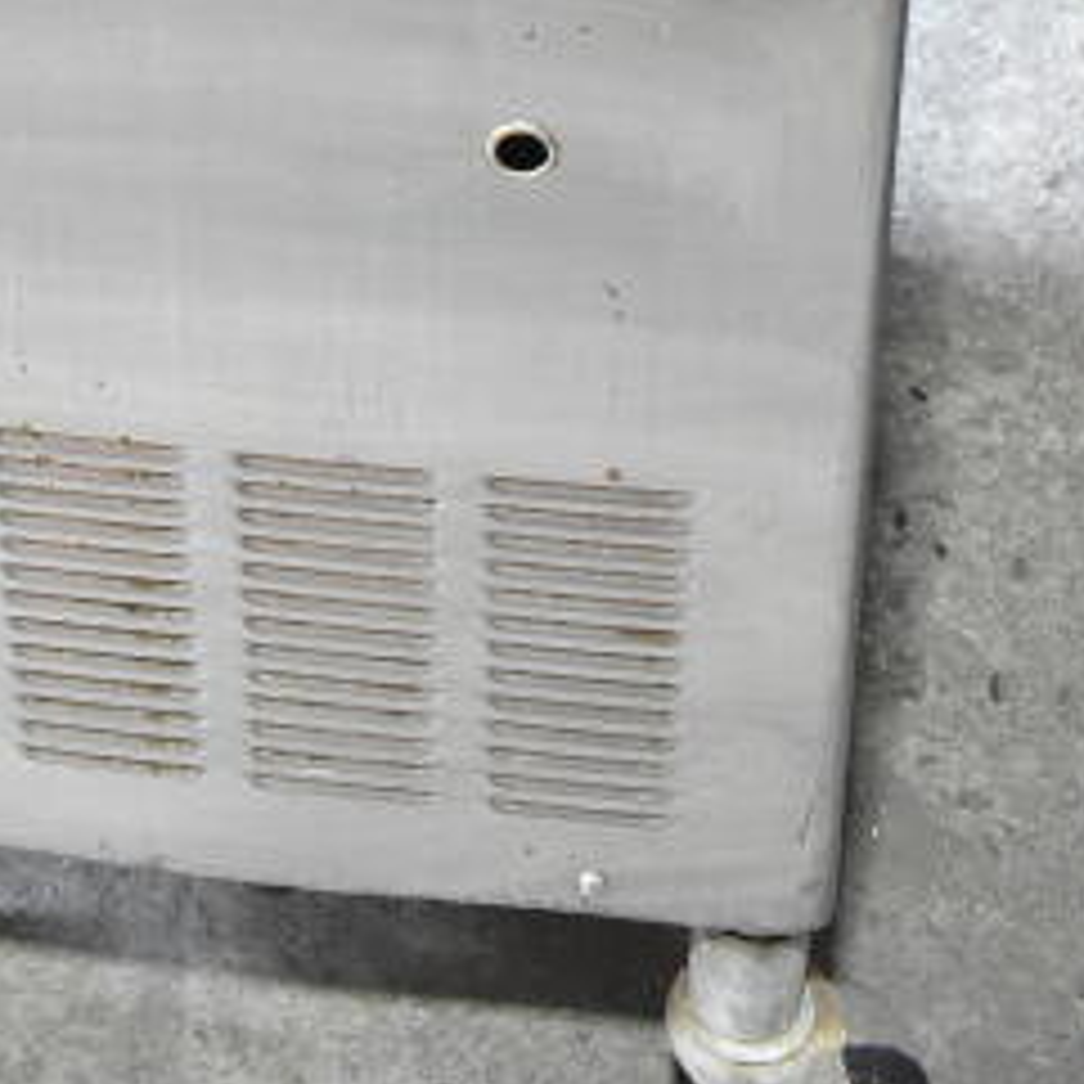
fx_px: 3082
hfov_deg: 19.6
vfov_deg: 17.0
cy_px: -765
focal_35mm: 87
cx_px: 139
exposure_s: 1/100
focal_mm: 18
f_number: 5
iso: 1600
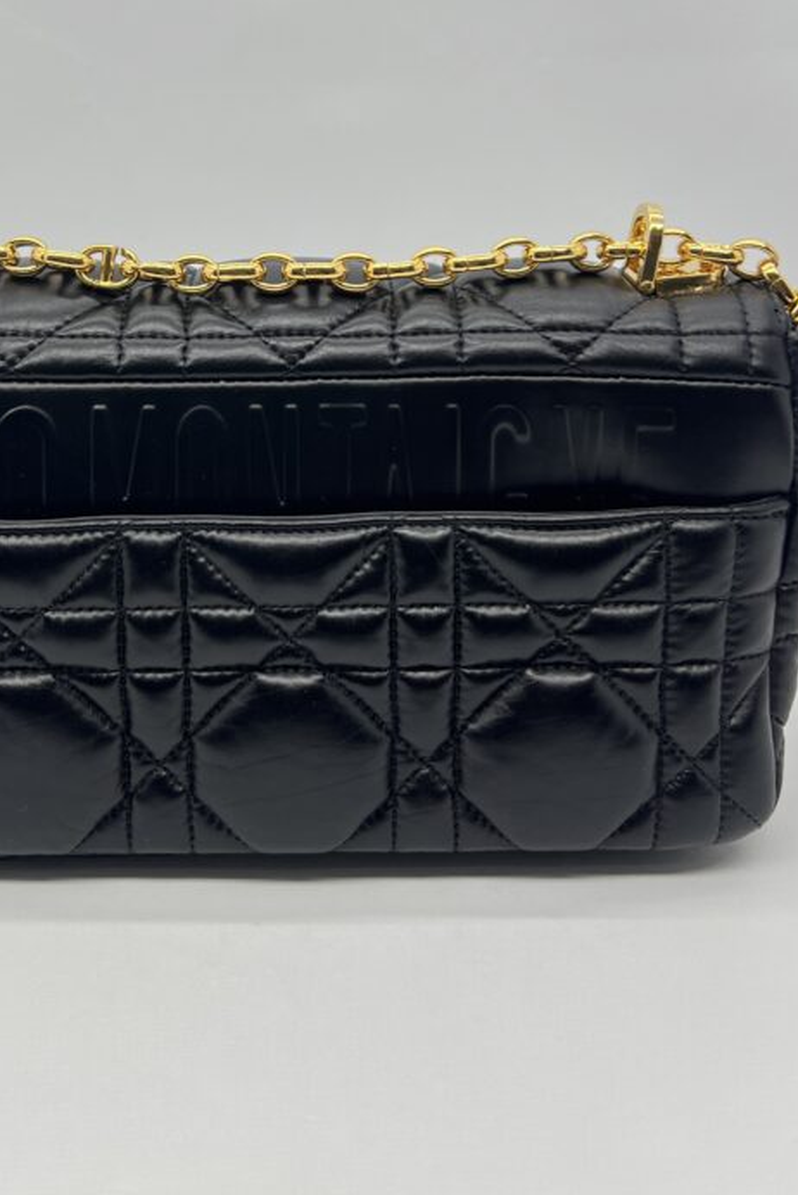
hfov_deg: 33.2
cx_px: 290
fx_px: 1329
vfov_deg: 47.7
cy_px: 411
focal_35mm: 40
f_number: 1.5
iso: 40
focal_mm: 5.7
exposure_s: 1/163
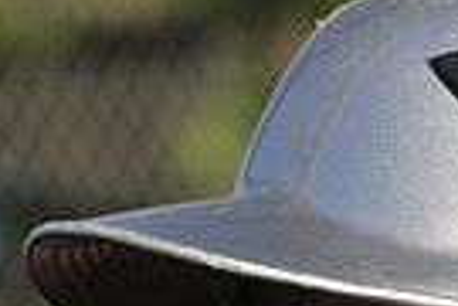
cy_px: 586
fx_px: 10660
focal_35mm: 838
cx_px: 431
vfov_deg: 1.6
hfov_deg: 2.5
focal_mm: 130
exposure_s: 1/500
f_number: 5.6
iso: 200
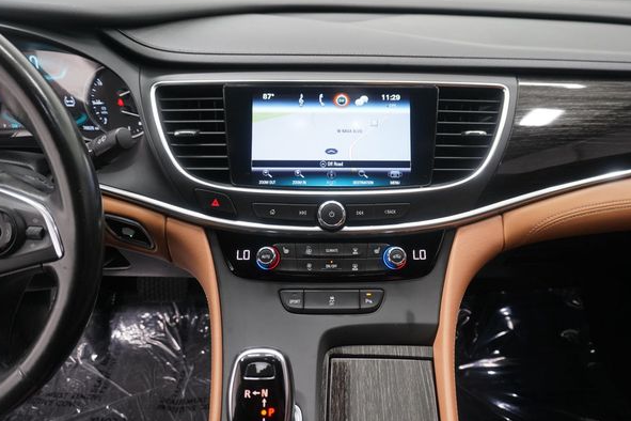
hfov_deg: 69.3
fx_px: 456
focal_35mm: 26
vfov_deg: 49.6
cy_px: 214
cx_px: 333
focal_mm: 16
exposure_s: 1/160
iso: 1250
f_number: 4
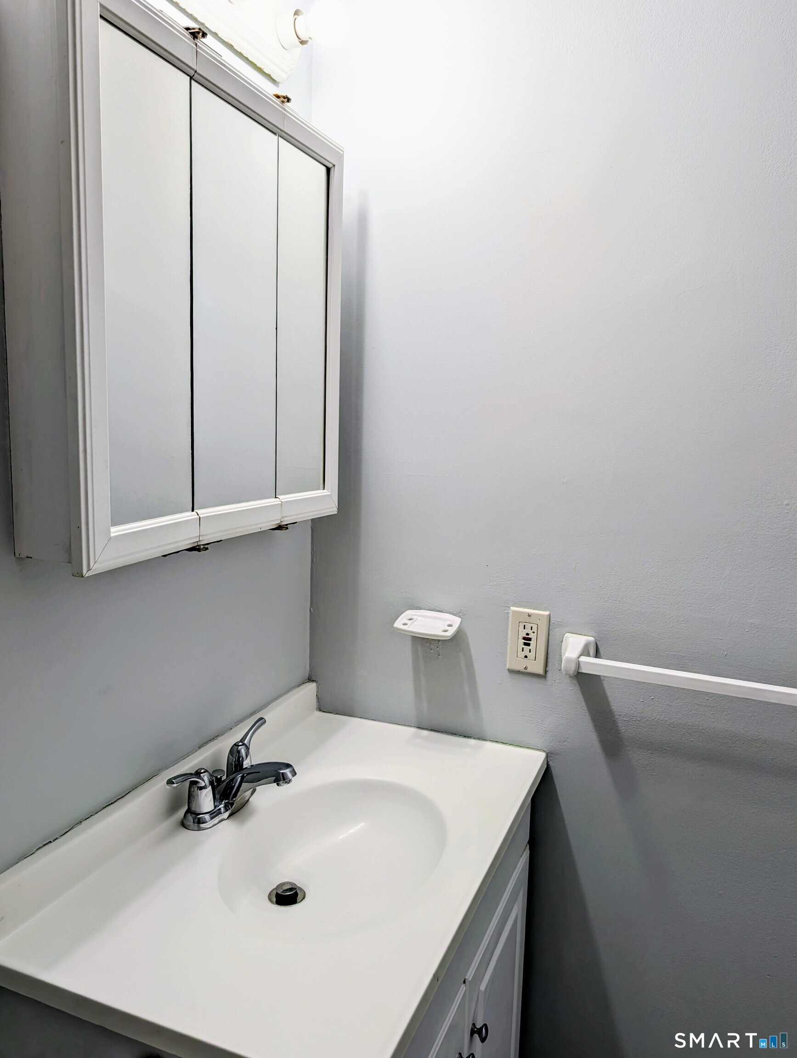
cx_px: 398
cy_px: 529
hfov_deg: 56.9
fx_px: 735
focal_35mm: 24
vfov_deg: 71.5
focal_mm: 6.9
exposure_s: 1/120
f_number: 1.68
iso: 93
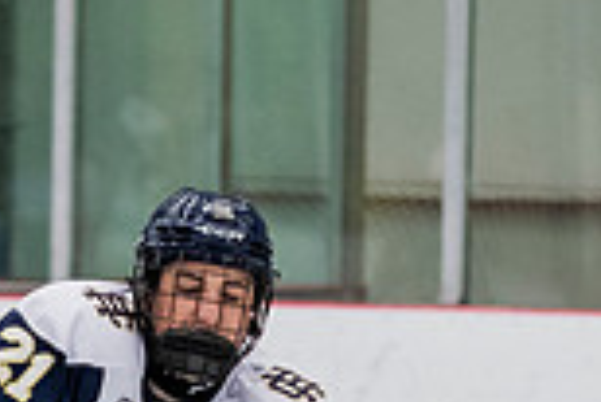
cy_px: 777
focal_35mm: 731
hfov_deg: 2.8
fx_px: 12215
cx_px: -193
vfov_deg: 1.9
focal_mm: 105
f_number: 3.2
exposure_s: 1/640
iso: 2000
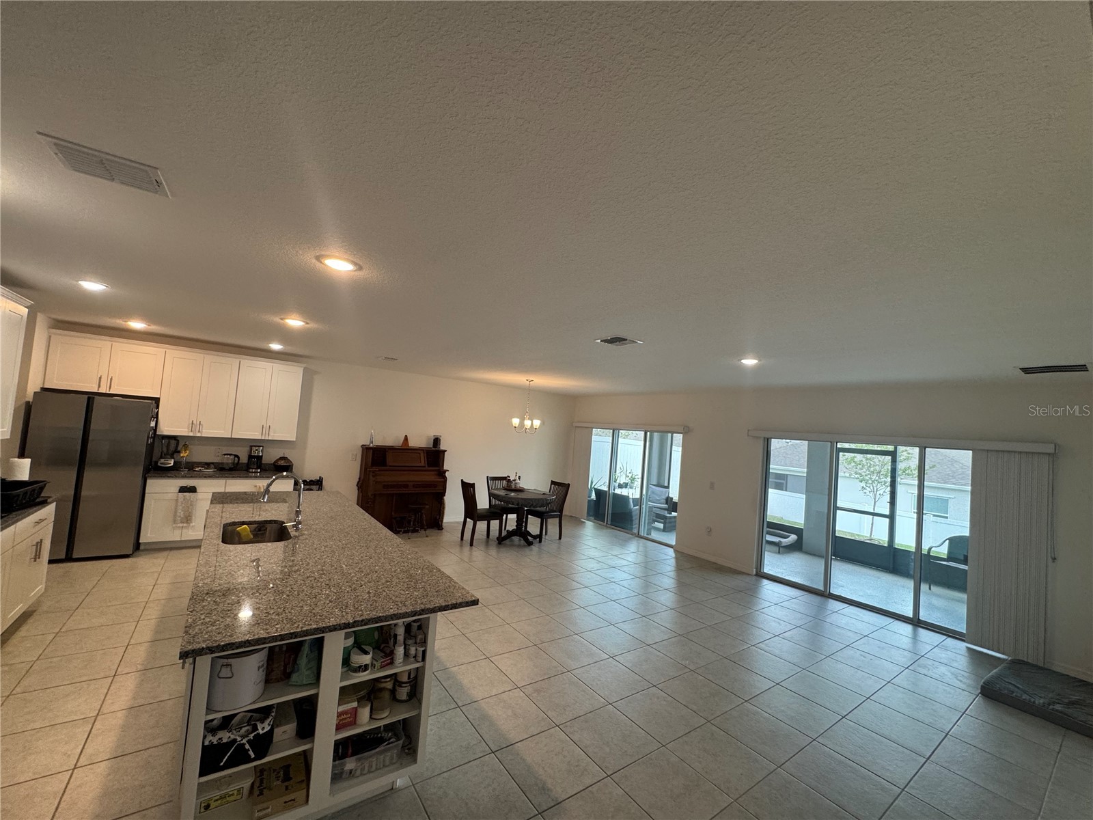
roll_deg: -4.6
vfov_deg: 85.7
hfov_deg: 102.1
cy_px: 410
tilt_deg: +2.8
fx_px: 442
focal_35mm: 14
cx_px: 546
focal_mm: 2.22
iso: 200
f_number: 2.2
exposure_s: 1/120
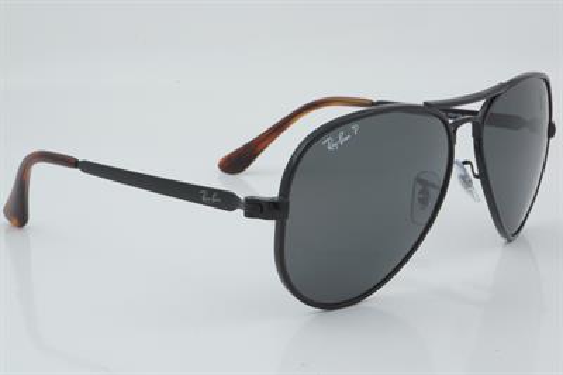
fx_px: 1172
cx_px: 282
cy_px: 188
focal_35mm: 75
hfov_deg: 27.0
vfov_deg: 18.2
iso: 100
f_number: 29
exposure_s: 1/4
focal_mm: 50
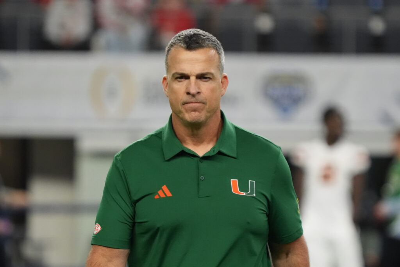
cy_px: 134
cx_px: 200
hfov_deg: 3.4
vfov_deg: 2.3
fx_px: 6778
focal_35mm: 610
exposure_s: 1/1250
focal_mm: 407
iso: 6400
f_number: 6.3
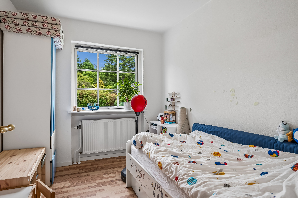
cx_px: 149
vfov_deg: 59.5
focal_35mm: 21
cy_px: 99
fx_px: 174
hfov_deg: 81.2
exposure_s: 1/50
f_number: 9
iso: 640
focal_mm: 21
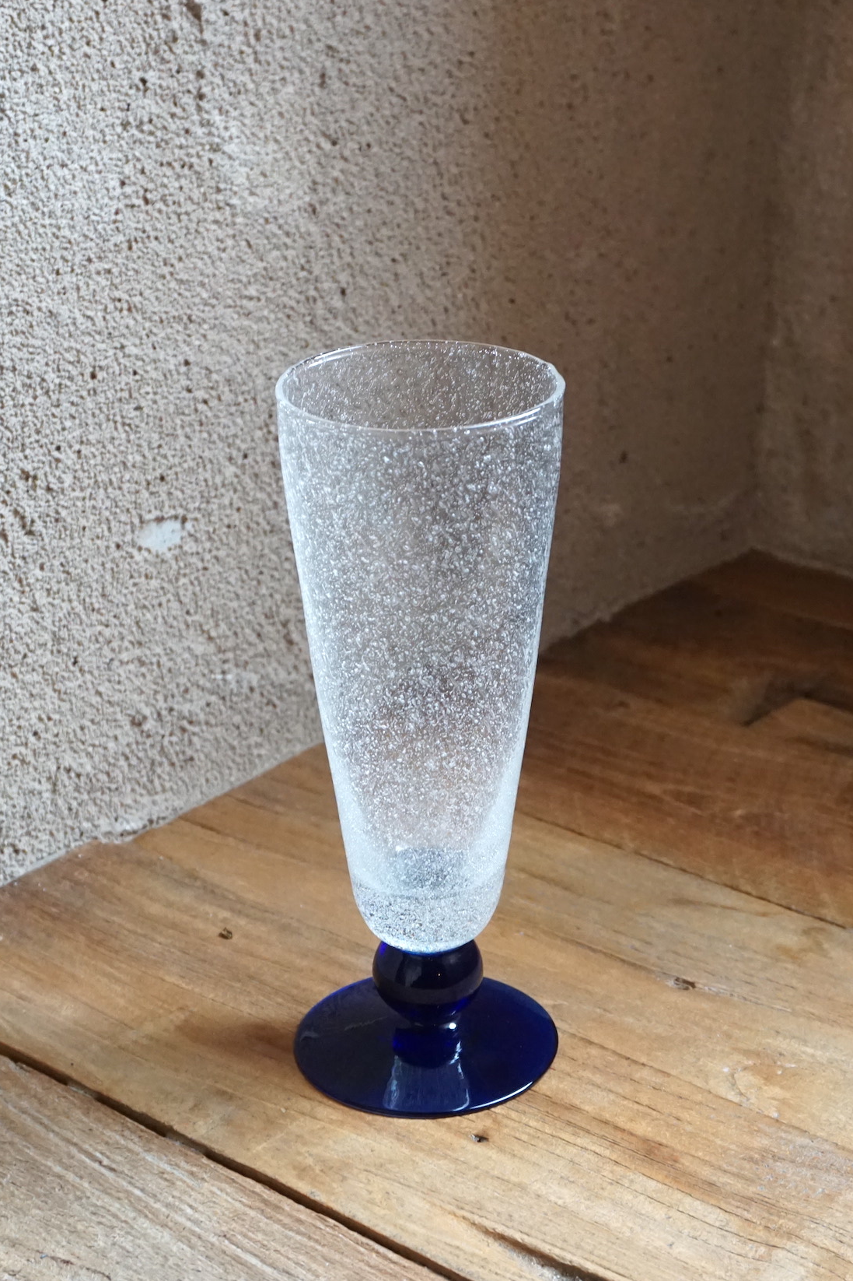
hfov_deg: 19.5
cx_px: 449
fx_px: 2488
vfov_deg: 28.8
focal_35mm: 70
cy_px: 650
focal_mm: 32
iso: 2500
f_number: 7.1
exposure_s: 1/80
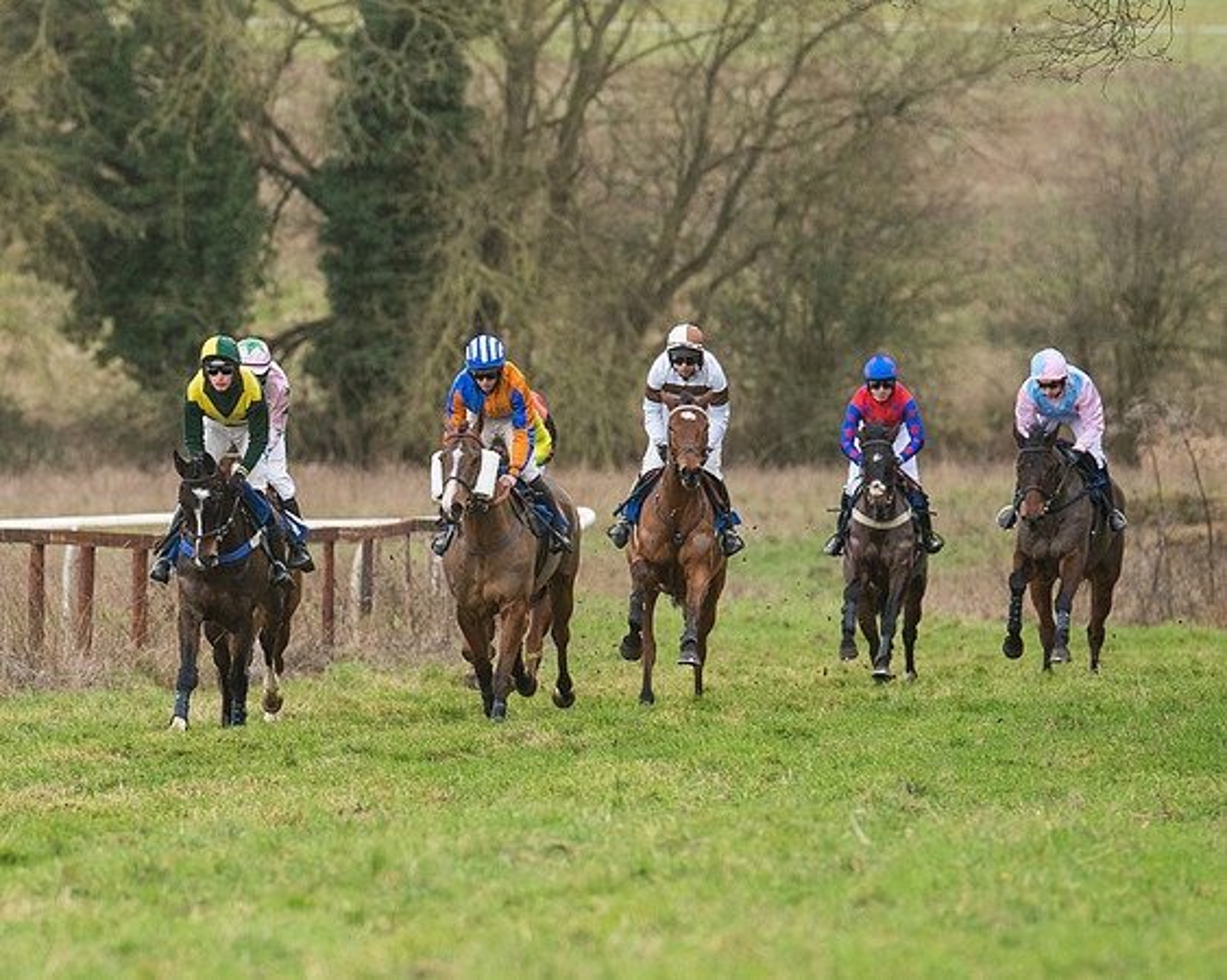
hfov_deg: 3.1
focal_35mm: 634
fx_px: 23009
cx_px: 313
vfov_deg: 2.4
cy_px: 383
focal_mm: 300
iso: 800
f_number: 4
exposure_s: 1/1000
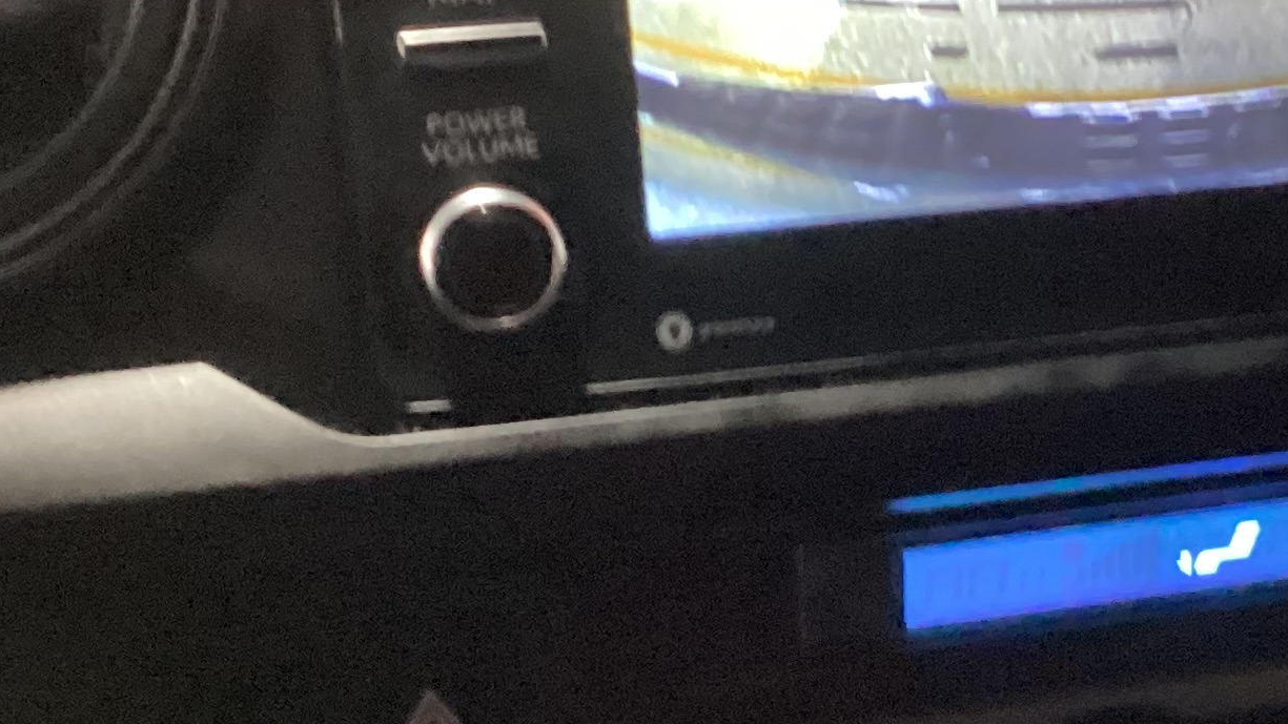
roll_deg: -2.4
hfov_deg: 23.3
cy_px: 337
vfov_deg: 13.4
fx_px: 3074
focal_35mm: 90
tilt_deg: -26.6
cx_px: 1049
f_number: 2.4
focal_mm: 3.3
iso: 640
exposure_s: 1/25
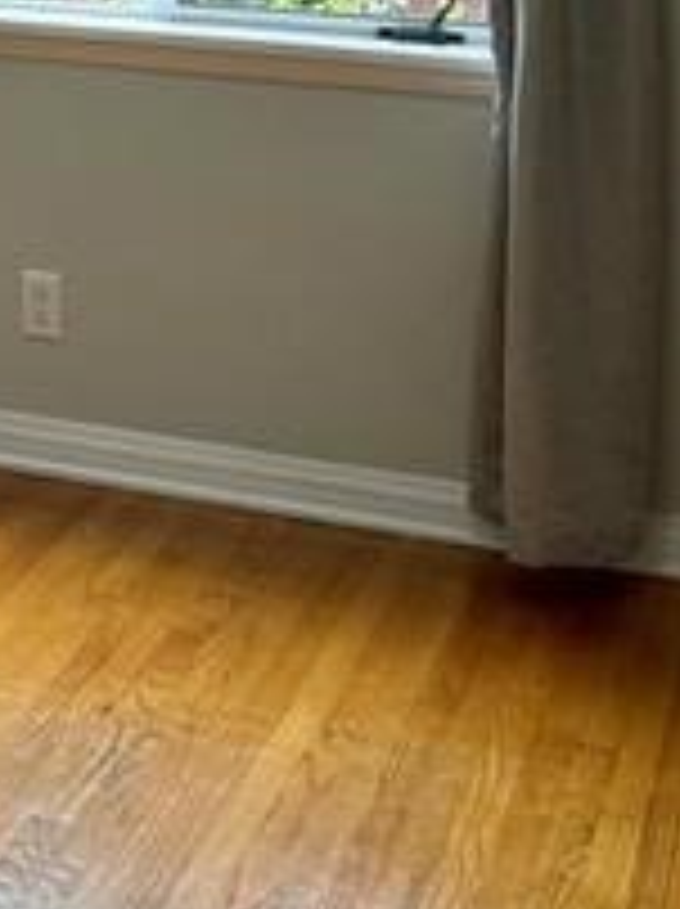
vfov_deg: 19.0
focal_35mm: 99
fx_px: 2599
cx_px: -491
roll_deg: -0.9
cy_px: -122
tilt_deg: -5.2
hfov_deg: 13.6
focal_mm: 5.7
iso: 40
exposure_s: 1/120
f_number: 1.5
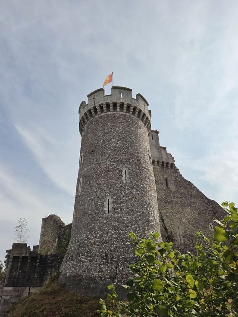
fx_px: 229
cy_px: 170
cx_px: 126
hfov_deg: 54.8
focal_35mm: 25
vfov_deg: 69.3
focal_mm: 5.4
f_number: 1.8
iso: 64
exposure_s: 1/7887
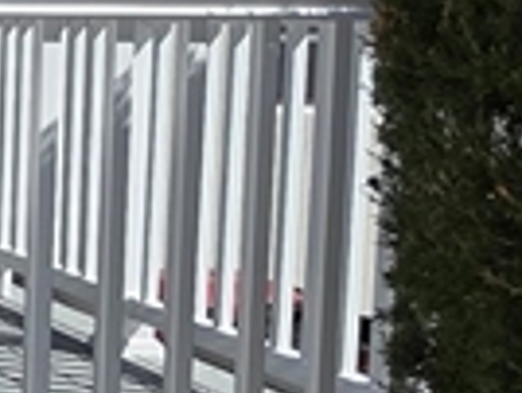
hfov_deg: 14.6
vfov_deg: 14.9
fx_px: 1496
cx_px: -651
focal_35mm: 99
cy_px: 121
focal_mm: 2.2
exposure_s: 1/2417
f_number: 1.9
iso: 40
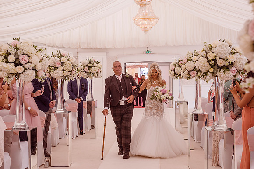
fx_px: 438
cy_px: 84
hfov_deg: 32.4
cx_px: 127
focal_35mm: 62
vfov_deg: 21.9
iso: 640
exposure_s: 1/500
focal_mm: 62
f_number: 5.6
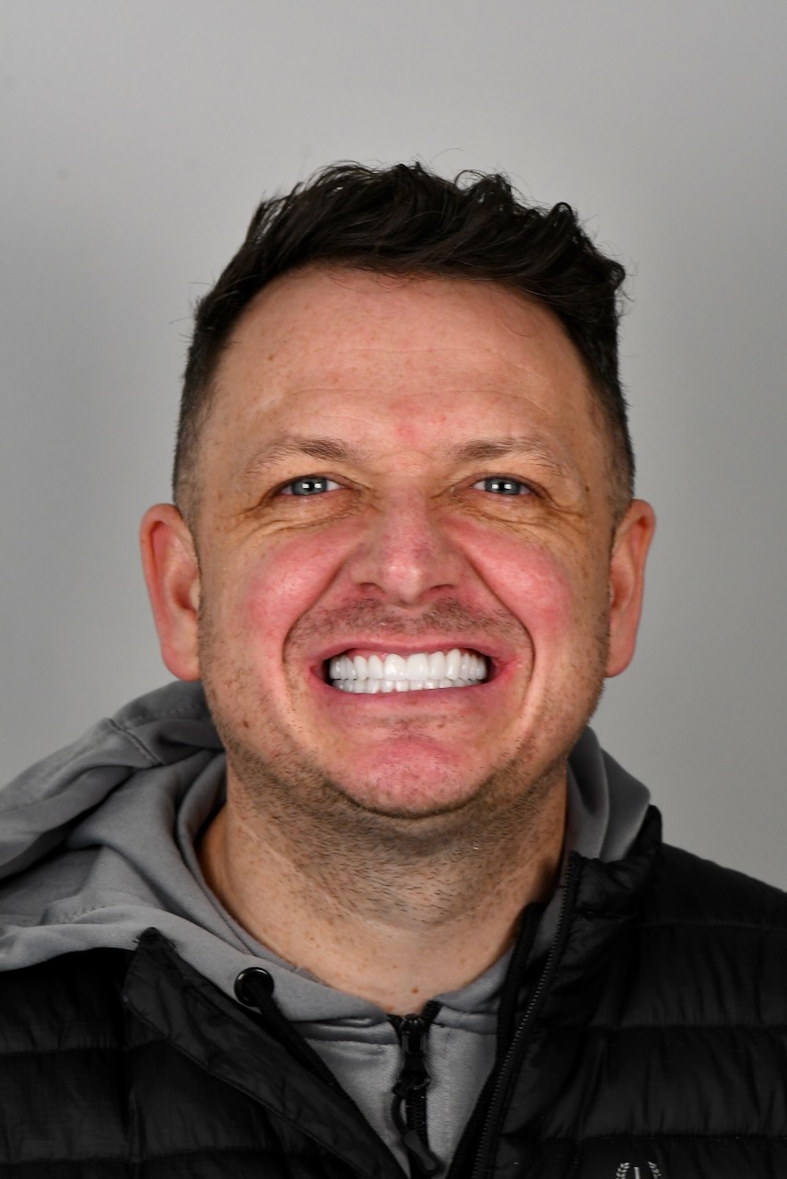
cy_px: 590
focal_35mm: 157
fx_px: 5145
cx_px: 394
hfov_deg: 8.7
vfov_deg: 13.1
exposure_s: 1/100
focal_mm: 105
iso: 1600
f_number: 14
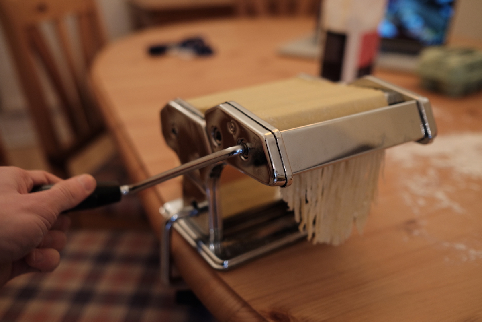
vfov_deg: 37.9
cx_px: 241
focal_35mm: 35
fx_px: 469
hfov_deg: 54.4
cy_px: 161
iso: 800
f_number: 2
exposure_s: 1/60
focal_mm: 23
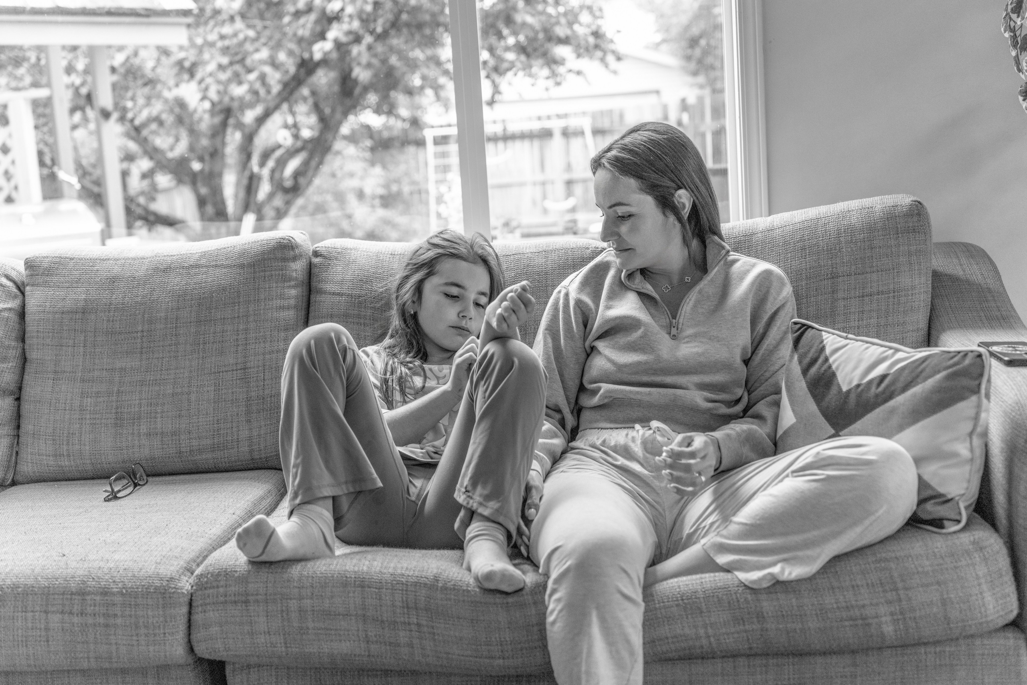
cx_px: 514
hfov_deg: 45.4
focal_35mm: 43
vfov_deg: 31.2
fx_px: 1227
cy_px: 342
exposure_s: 1/400
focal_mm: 43
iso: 2500
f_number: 2.8
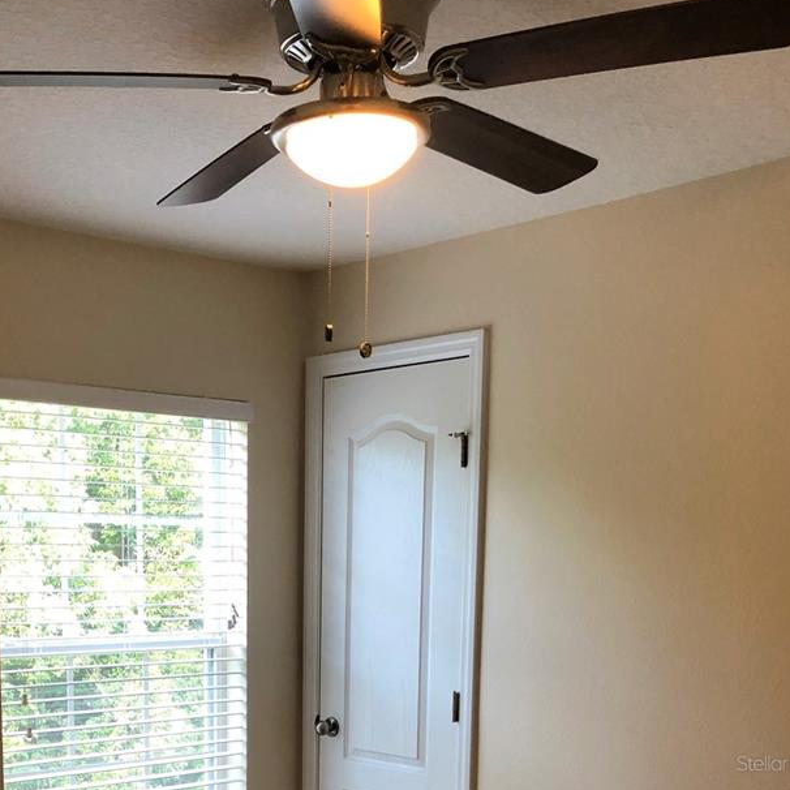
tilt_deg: -7.5
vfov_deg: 32.3
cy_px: 763
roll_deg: +0.7
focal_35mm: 49
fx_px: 1265
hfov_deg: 34.3
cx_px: 242
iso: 20
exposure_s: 1/30
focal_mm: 4
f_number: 1.8
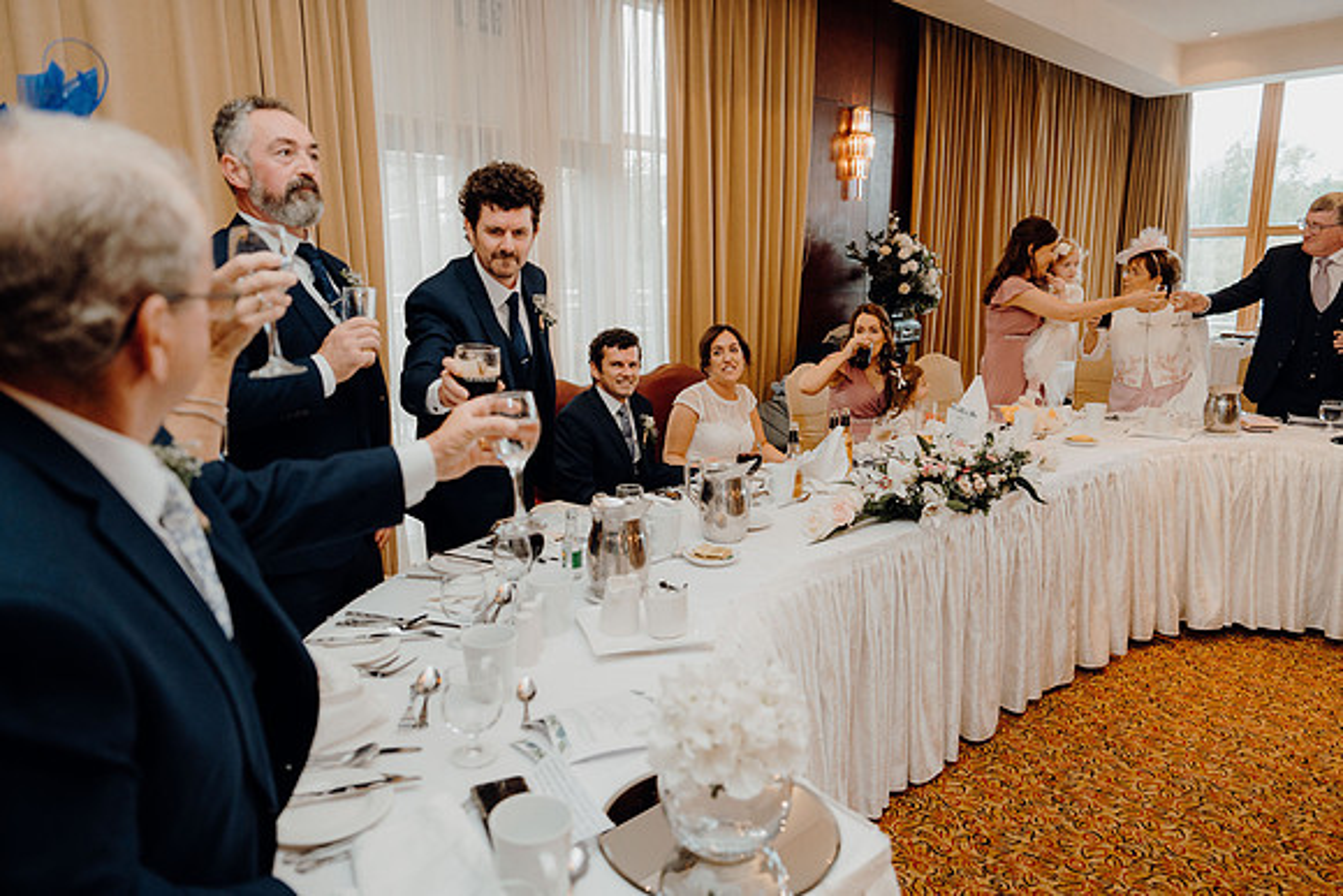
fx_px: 896
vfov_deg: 53.2
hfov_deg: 73.7
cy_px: 448
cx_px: 672
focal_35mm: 24
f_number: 2.8
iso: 1250
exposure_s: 1/200
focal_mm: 24
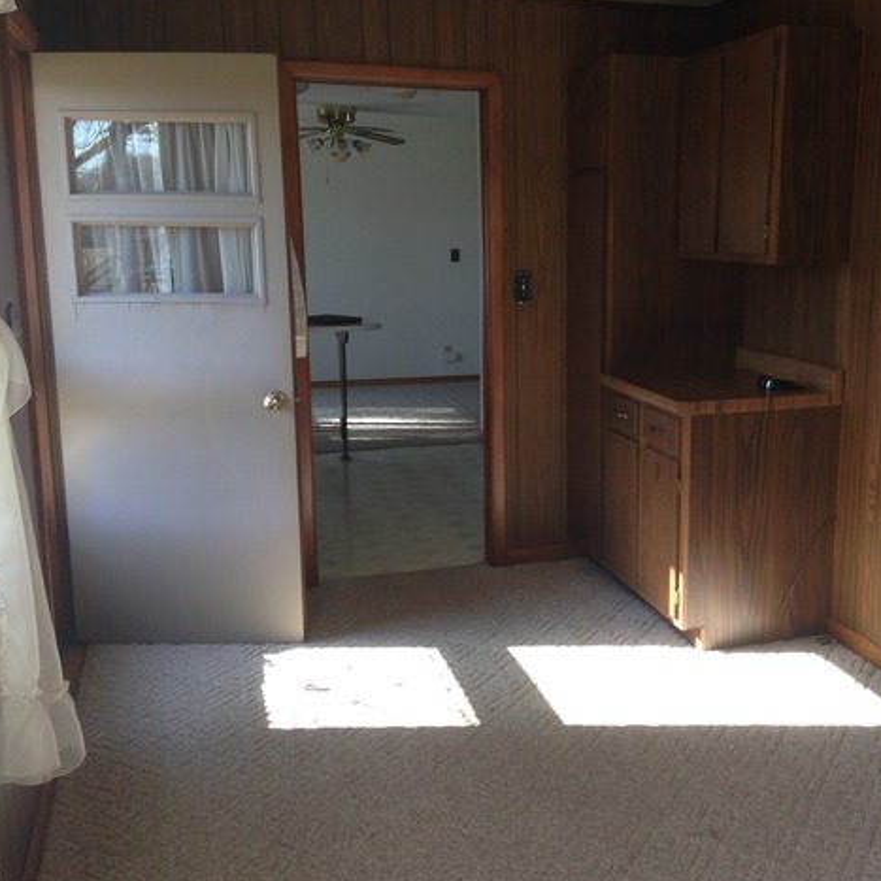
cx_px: 598
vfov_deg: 41.9
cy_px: 434
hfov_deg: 41.2
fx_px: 1152
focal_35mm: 40
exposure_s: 1/120
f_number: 2.4
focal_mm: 4.12
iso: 80
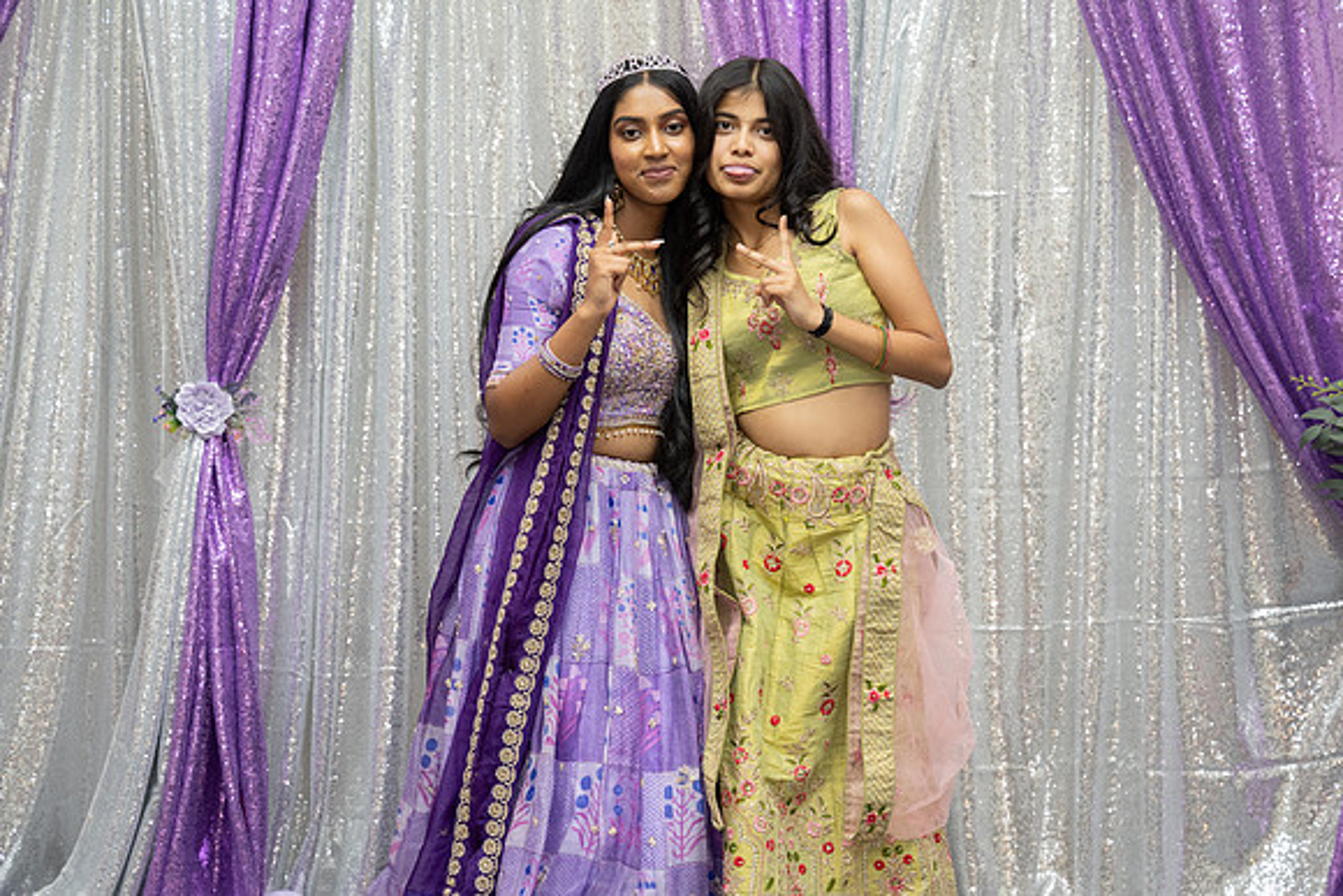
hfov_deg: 28.4
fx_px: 2653
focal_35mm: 71
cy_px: 448
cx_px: 672
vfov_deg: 19.2
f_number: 3.5
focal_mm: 70
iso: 800
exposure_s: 1/160
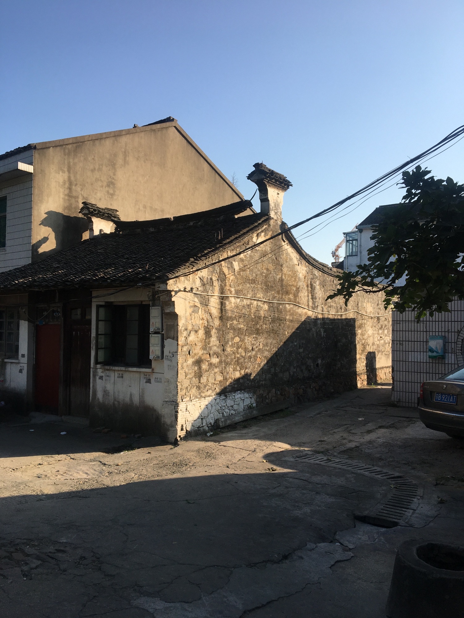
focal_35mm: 29
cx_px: 232
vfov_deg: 61.7
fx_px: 518
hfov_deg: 48.2
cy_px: 309
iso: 25
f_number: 2.2
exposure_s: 1/1202
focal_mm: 4.15
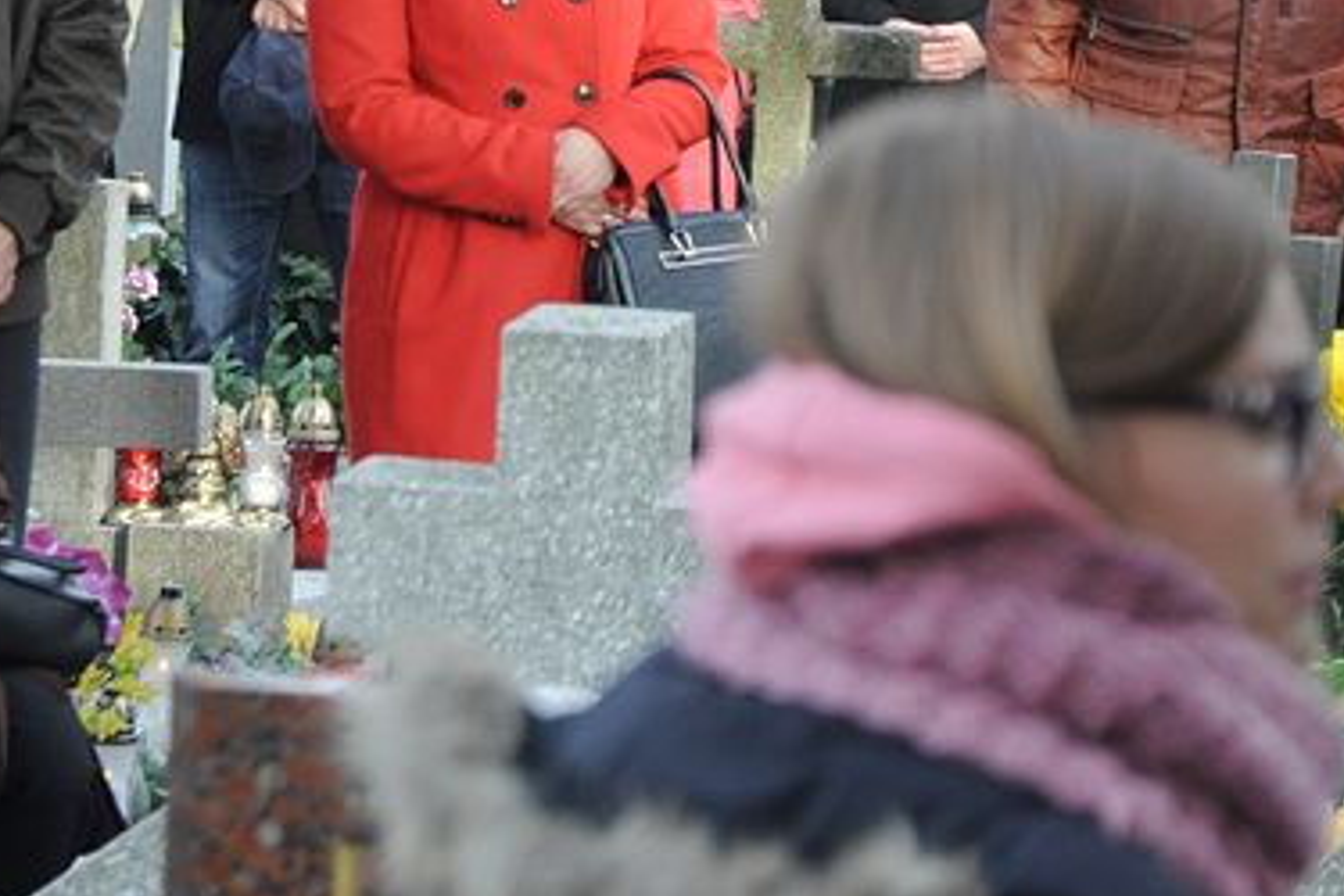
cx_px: 491
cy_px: 30
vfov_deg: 3.8
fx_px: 13332
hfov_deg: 5.8
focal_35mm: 357
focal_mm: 105
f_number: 5.6
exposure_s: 1/320
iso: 800
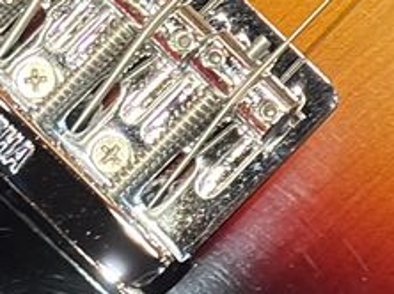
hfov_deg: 6.6
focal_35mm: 300
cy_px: -243
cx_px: 412
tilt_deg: -73.8
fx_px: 3411
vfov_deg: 4.9
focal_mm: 5.96
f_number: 1.6
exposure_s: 1/40
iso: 100
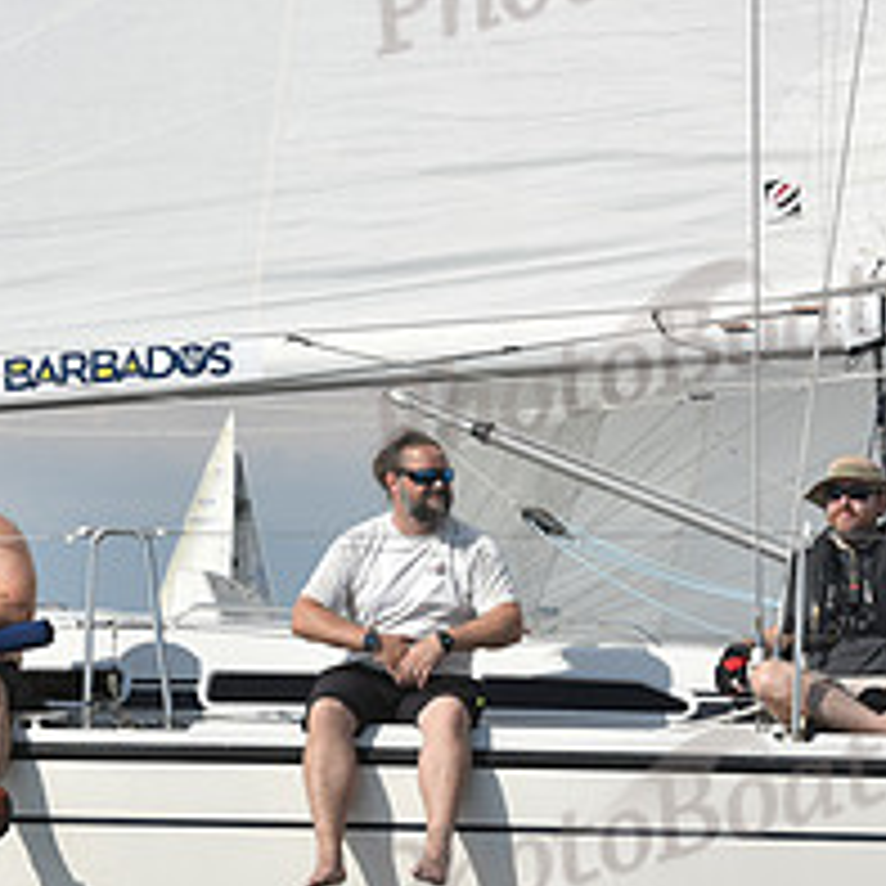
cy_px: 650
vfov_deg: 7.6
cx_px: 139
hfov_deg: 7.6
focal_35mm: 230
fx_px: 6660
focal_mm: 92
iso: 250
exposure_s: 1/1000
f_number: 10
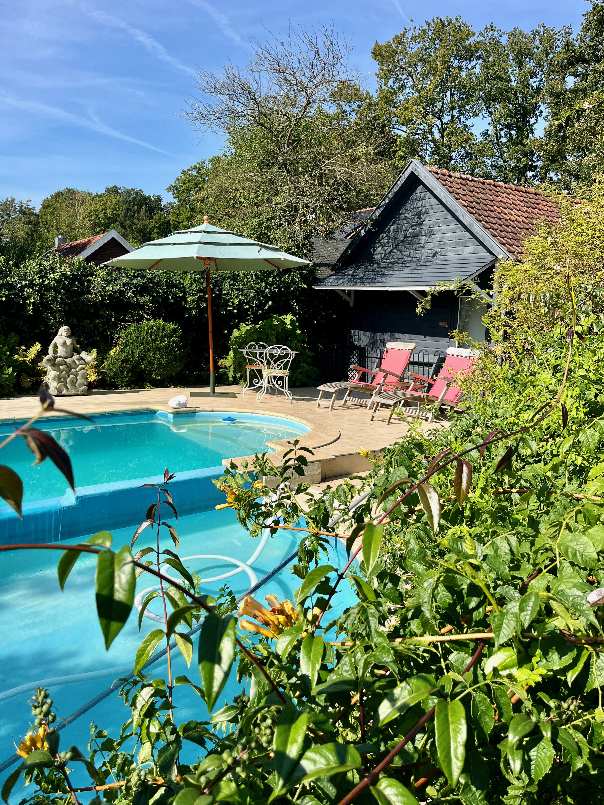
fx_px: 605
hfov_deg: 53.1
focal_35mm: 26
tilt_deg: -7.5
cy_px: 402
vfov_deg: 67.3
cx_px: 302
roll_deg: +2.1
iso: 50
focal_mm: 5.1
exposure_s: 1/2899
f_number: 1.6
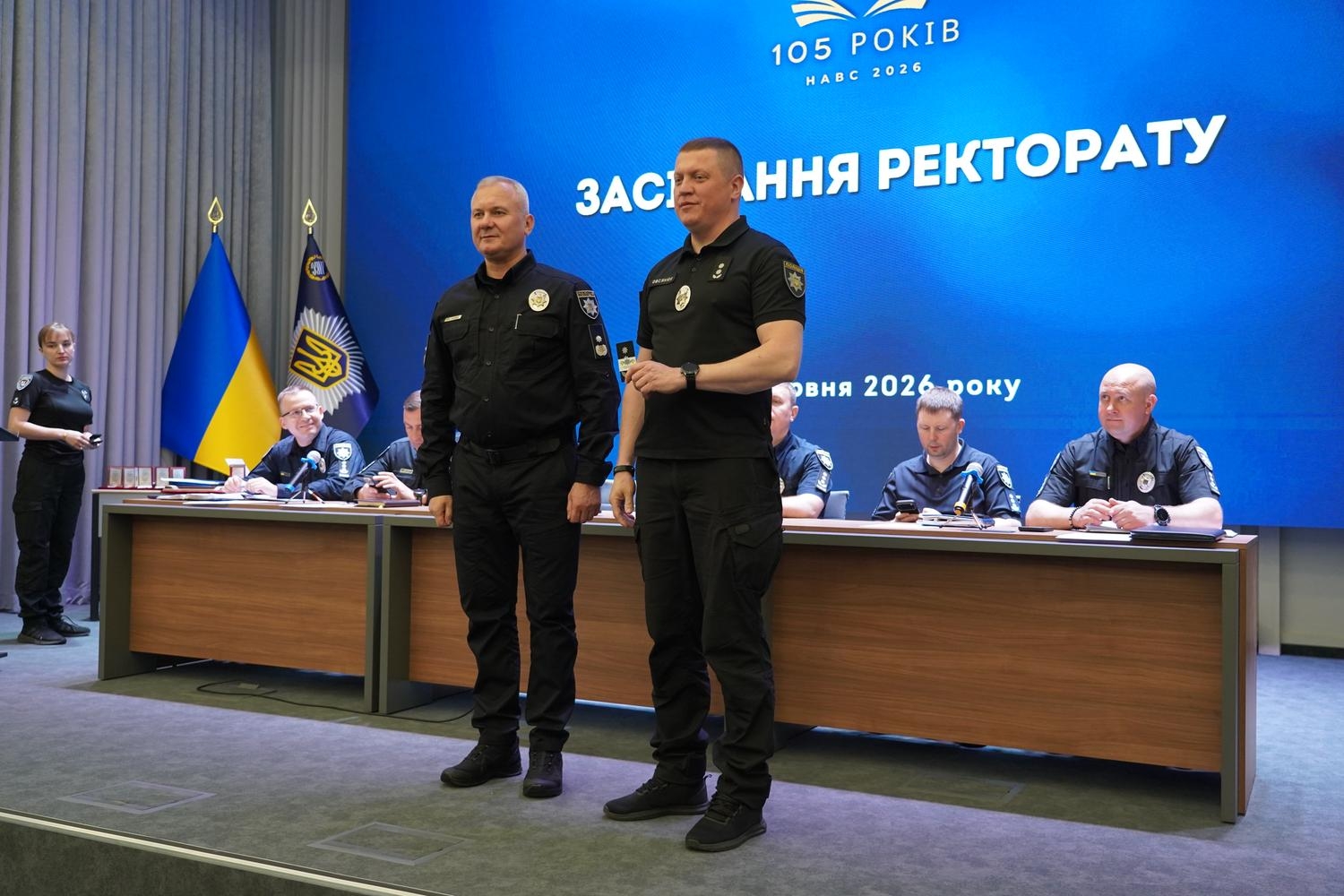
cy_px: 448
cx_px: 672
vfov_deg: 38.9
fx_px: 1269
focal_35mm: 34
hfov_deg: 55.8
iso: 2500
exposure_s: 1/160
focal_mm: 34
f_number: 4
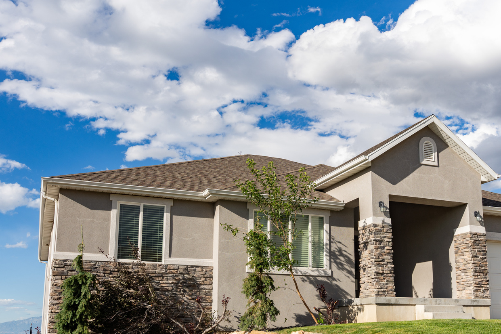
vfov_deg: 33.0
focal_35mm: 40
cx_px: 281
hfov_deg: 48.4
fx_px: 557
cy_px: 235
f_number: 4.5
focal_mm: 24
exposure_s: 1/800
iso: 100
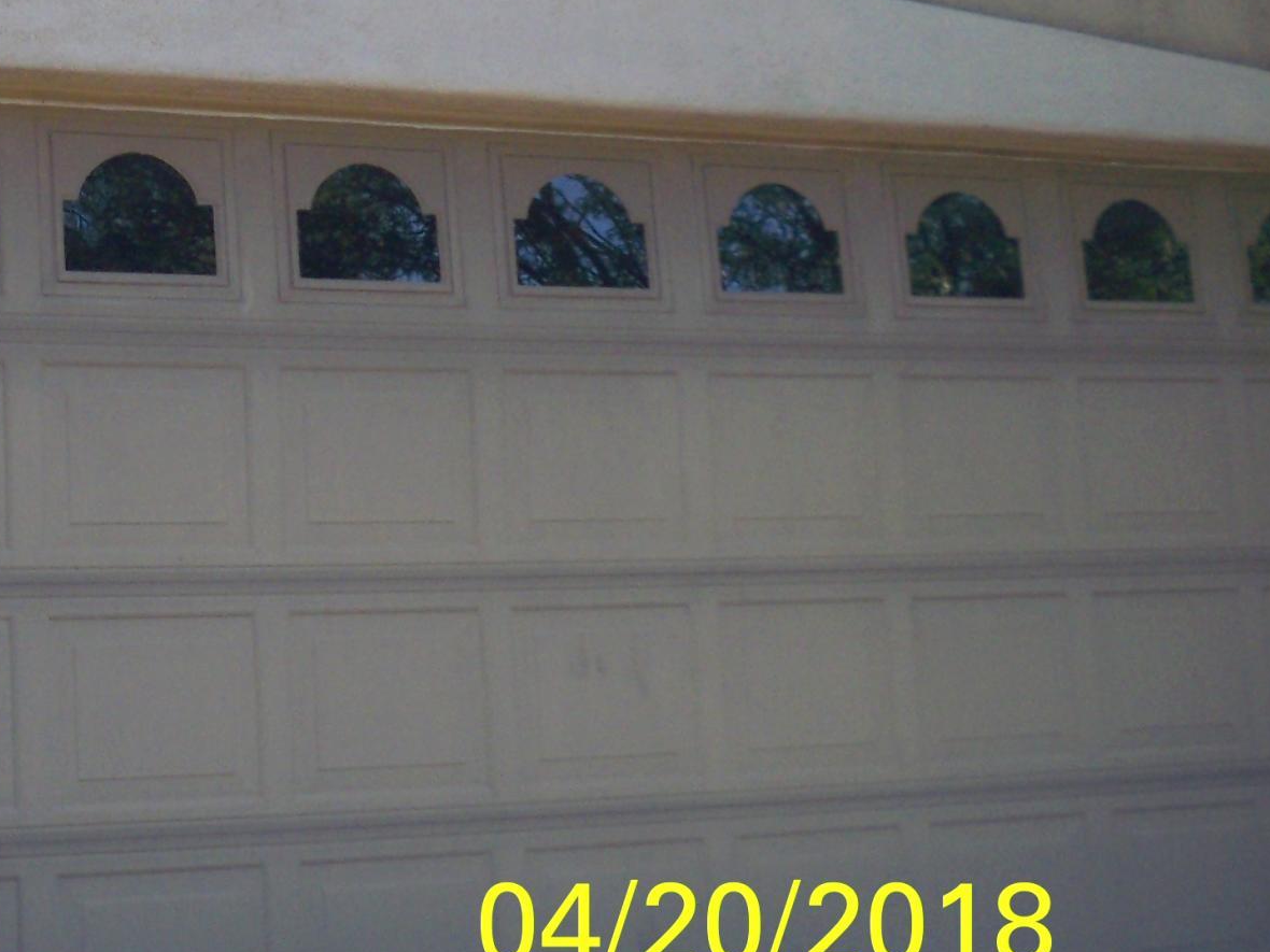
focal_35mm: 89
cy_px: 23
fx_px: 3265
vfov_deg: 16.3
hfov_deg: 20.4
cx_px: -313
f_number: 3.1
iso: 125
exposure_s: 1/400
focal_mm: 6.3
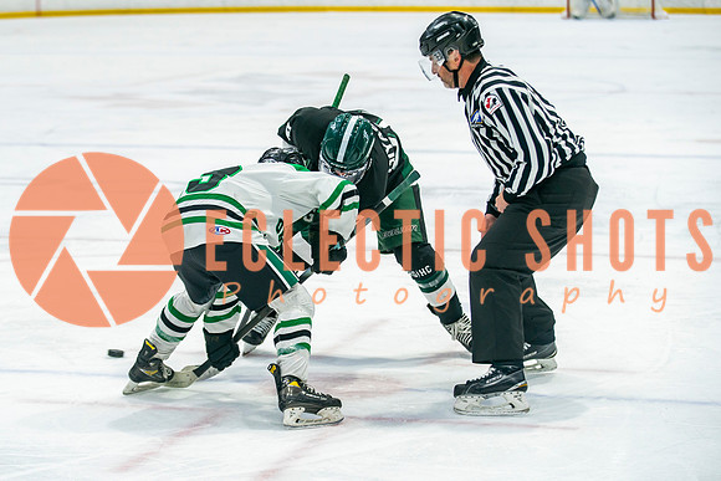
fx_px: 2406
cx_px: 265
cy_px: 223
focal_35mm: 120
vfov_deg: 11.4
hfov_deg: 17.0
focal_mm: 90
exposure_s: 1/640
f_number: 3.2
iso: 640
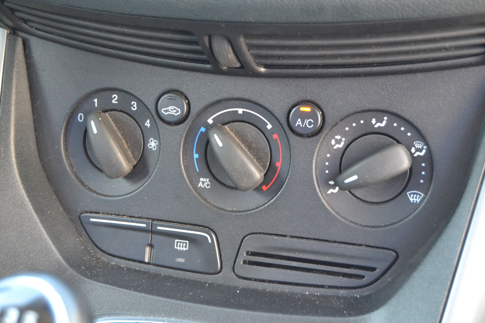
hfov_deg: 31.9
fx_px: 849
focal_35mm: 63
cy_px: 162
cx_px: 242
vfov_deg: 21.6
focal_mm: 42
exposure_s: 1/60
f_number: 5
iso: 1800
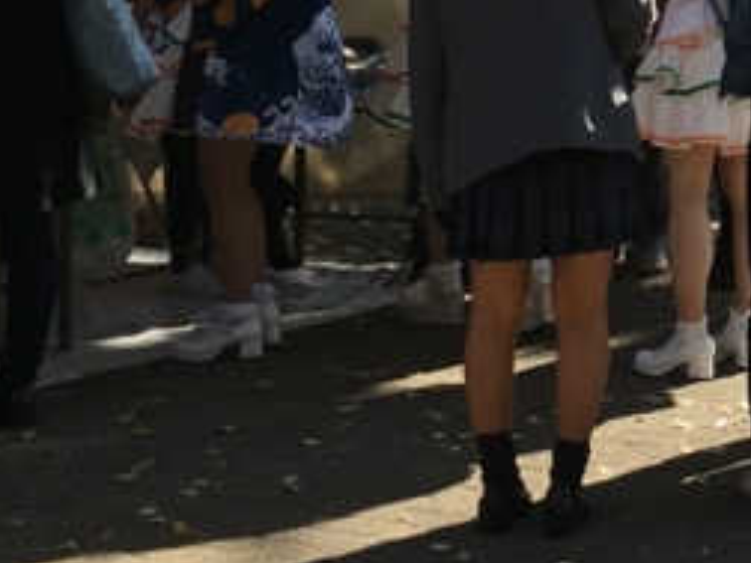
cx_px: 1156
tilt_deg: -0.5
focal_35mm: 118
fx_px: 2560
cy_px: -122
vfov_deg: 12.3
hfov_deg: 15.3
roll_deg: -2.2
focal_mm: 4.15
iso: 25
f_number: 2.2
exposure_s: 1/523
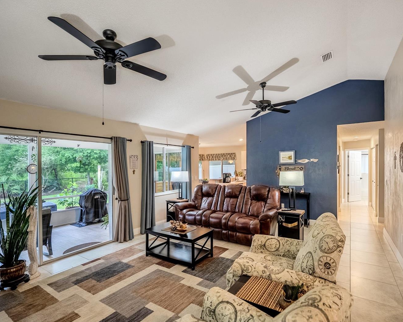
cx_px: 224
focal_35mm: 16
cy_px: 161
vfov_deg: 80.4
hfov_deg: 92.7
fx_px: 191
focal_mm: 14
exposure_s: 1/800
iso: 1600
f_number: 3.2
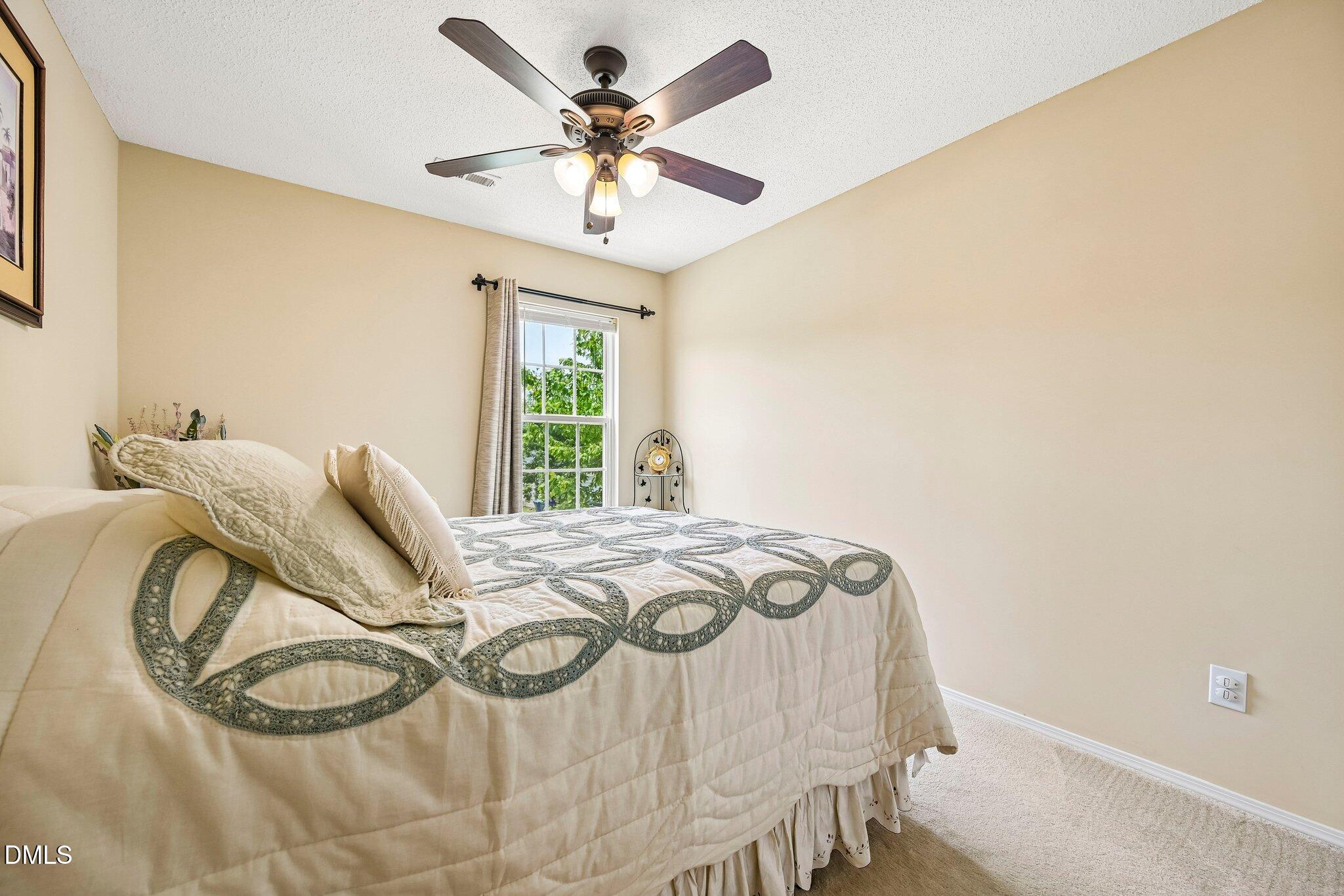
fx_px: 523
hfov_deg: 104.3
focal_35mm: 14
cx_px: 672
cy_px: 448
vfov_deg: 81.2
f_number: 8
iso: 140
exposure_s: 1/15
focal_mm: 14
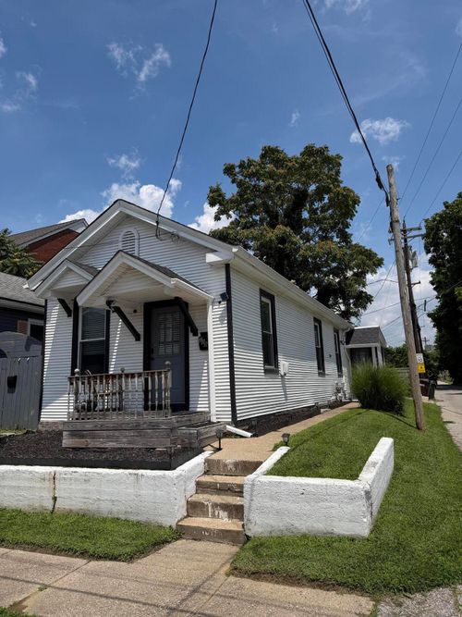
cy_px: 308
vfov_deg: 71.6
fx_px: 427
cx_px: 231
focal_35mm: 24
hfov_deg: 56.8
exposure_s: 1/9091
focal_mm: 6.76
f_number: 1.78
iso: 80
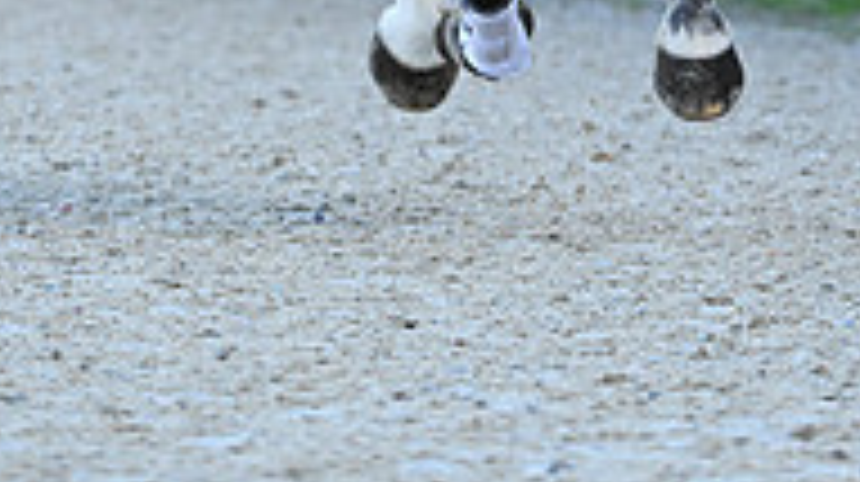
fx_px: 18840
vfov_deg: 1.5
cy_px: -752
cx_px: 583
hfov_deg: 2.6
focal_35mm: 827
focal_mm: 260
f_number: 5.6
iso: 1800
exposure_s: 1/800
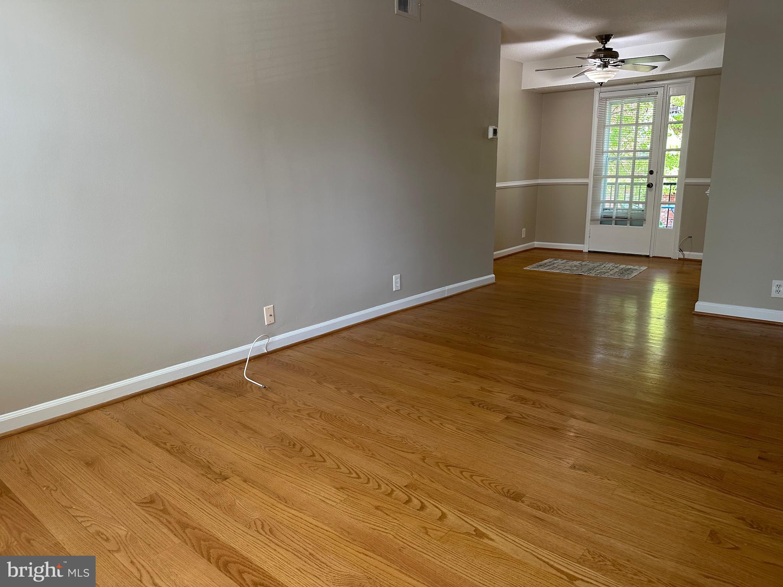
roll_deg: +0.2
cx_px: 392
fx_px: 543
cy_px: 294
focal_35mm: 24
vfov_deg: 56.8
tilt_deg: -10.8
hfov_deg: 71.6
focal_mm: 6.86
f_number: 1.78
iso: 160
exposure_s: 1/60
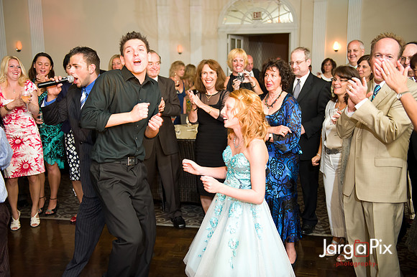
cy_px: 138
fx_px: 463
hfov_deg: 48.5
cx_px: 208
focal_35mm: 40
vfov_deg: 33.4
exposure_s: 1/125
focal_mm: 40
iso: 1600
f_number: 3.2
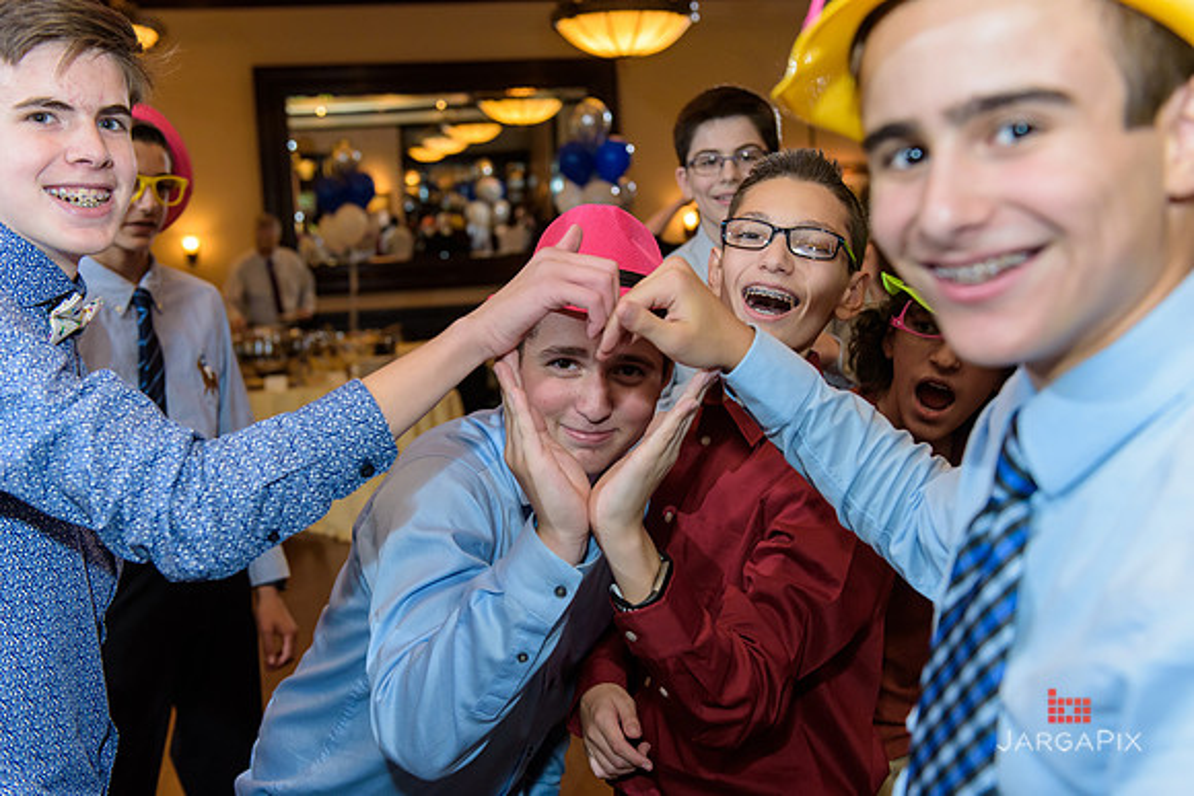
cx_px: 597
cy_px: 398
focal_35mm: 38
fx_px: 1261
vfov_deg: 35.1
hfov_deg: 50.7
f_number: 3.2
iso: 1600
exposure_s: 1/125
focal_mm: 38
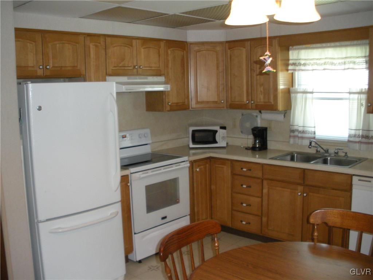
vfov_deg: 39.7
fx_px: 388
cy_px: 140
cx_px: 186
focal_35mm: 36
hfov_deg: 51.4
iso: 236
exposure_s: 1/30
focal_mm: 6.3
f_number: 3.5
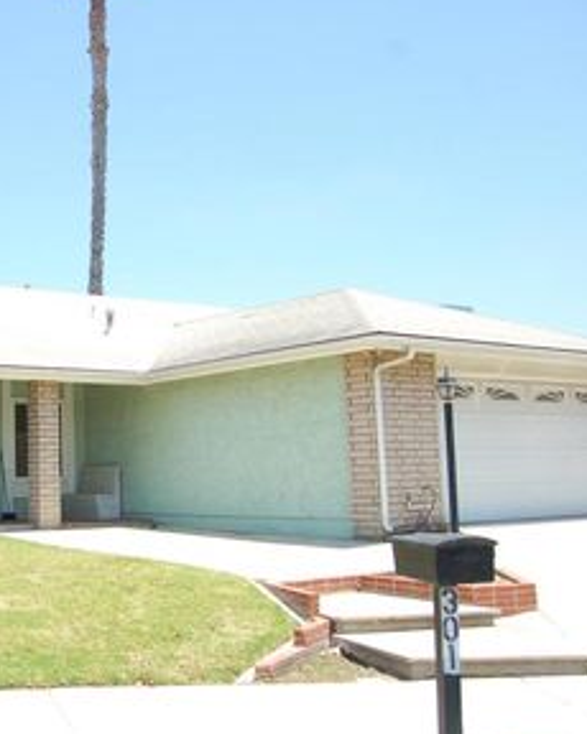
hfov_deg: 31.1
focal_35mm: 44
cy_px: 356
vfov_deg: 42.0
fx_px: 957
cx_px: -26
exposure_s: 1/320
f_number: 9
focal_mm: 18
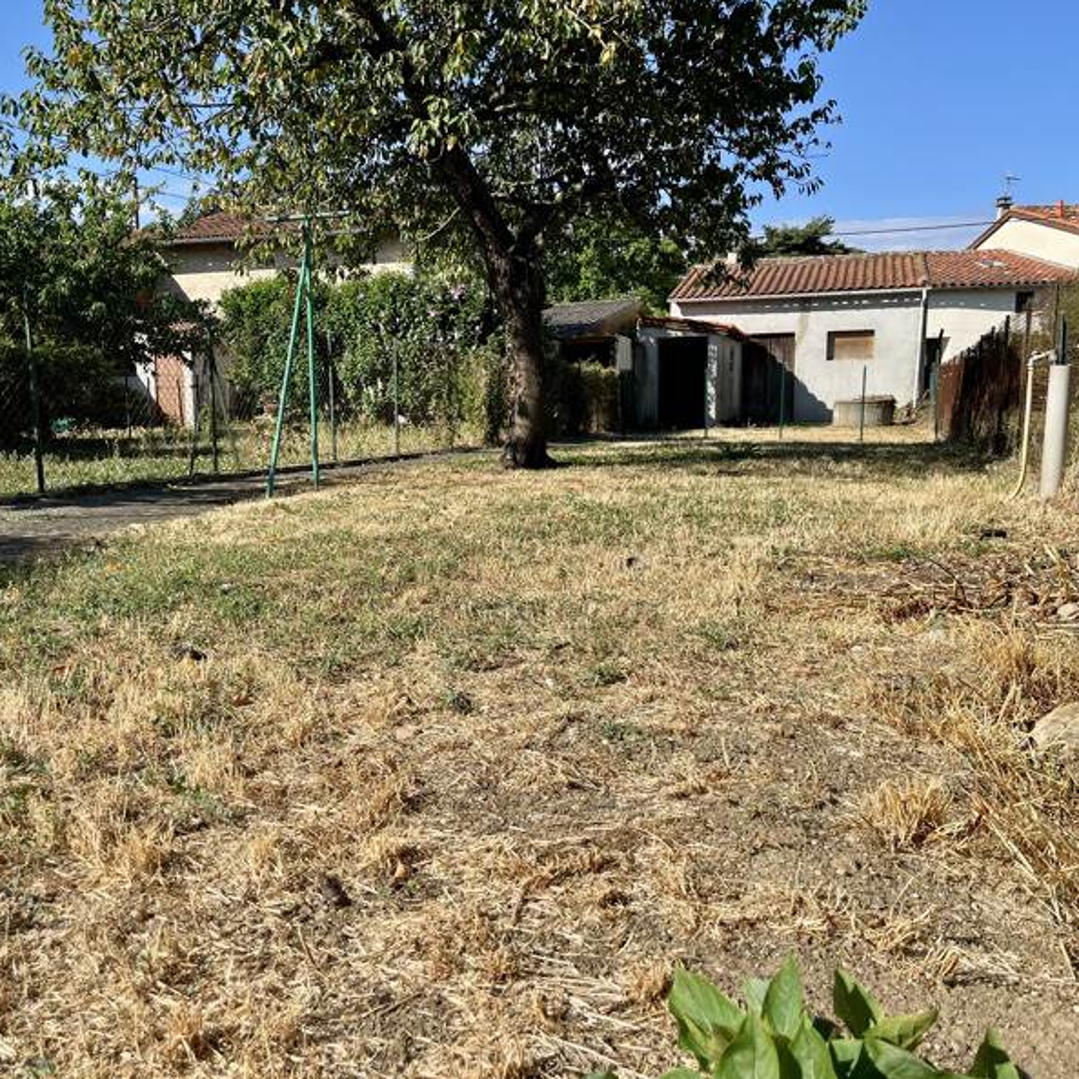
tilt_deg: -8.3
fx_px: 1093
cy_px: 542
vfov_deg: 52.5
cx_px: 428
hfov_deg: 52.2
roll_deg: +0.5
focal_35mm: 31
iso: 50
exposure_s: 1/2967
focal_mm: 5.1
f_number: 1.6
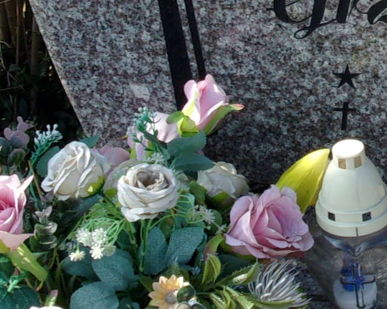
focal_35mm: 112
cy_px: 62
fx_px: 1282
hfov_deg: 16.7
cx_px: 419
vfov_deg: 13.7
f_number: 10.8
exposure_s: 1/50
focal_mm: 5.1
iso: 80
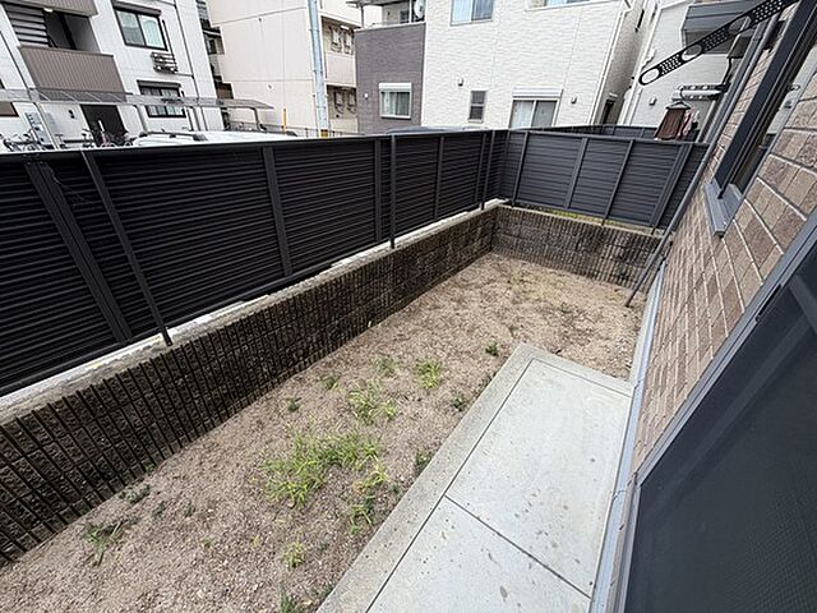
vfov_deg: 85.7
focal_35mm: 14
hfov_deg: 102.1
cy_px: 306
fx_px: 330
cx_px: 408
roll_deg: -2.4
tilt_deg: -31.1
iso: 40
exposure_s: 1/160
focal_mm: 2.22
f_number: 2.2
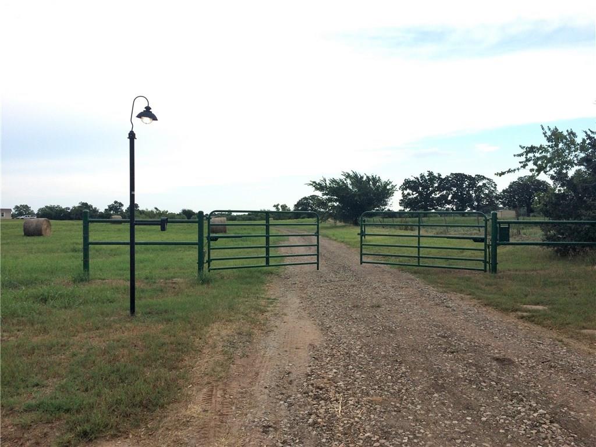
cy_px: 224
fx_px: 499
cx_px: 298
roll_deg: -0.2
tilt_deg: -1.7
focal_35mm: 29
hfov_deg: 61.7
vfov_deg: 48.2
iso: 32
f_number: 2.2
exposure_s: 1/873
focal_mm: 4.15
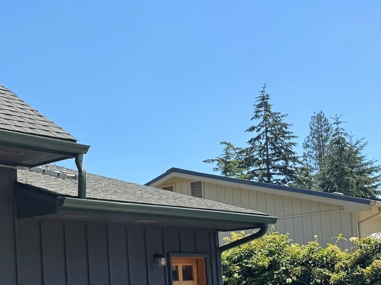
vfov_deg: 25.1
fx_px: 627
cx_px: -60
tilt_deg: +2.0
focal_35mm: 57
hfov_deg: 29.6
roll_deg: +1.4
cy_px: 243
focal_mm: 6.76
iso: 80
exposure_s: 1/2415
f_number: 1.78
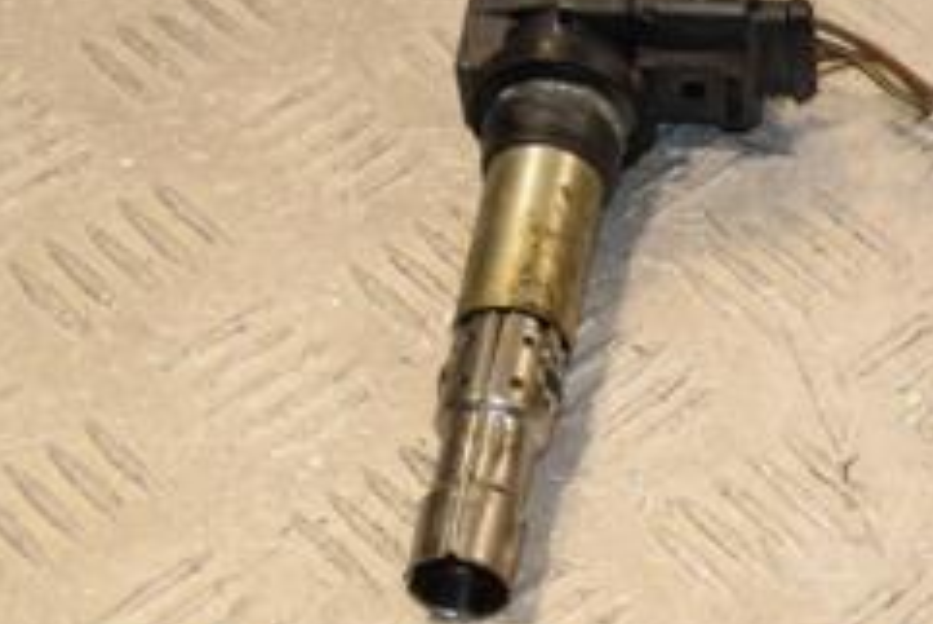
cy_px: 155
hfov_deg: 12.7
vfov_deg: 8.7
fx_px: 4071
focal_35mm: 157
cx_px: 1123
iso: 800
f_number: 9
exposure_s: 1/200
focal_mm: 42
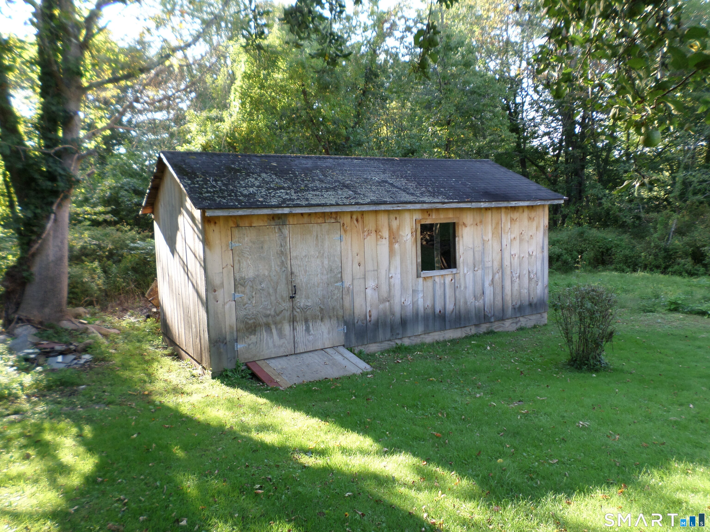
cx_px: 355
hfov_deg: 69.4
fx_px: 513
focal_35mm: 25
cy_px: 266
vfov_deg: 54.9
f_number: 2.5
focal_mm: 4.5
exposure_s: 1/90
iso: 80
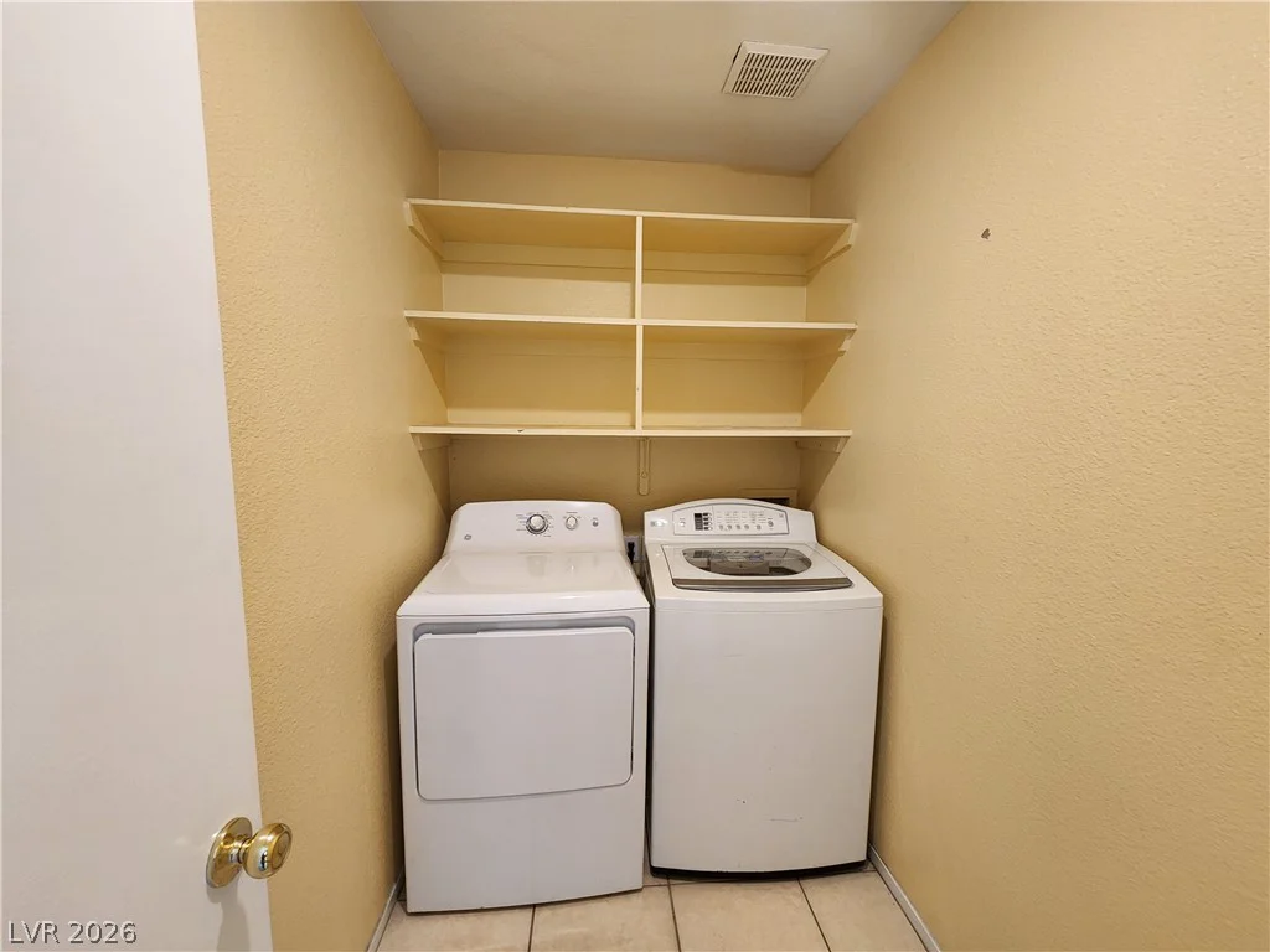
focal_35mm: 13
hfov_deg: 106.2
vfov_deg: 89.9
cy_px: 476
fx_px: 477
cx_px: 635
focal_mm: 2.2
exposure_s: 1/60
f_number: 2.2
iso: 320
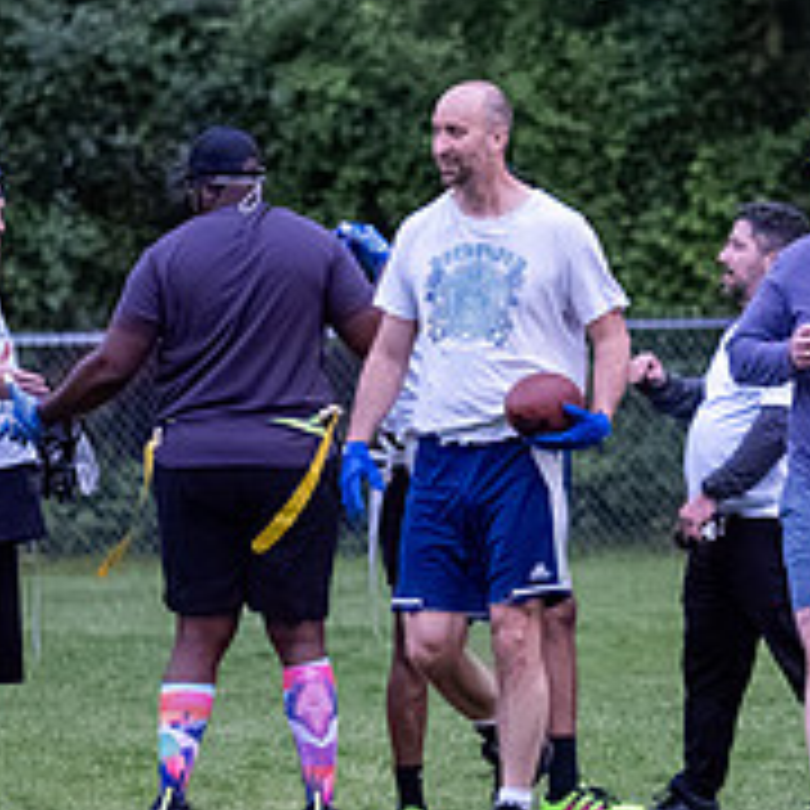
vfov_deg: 2.4
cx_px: 670
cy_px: 368
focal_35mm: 742
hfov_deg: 2.4
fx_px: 19643
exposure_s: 1/800
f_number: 2.8
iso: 6400
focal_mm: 130
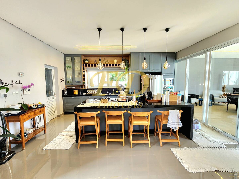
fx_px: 90
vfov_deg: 89.9
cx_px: 120
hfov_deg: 106.2
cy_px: 90
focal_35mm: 13
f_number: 2.2
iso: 125
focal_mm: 2.2
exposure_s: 1/60.2
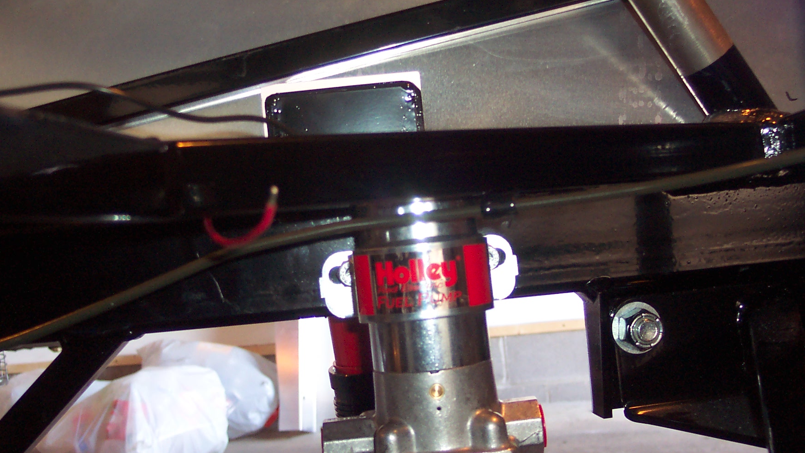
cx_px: 383
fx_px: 1046
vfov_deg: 24.4
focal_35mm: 49
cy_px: 208
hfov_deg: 42.1
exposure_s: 1/30
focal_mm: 8
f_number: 2.8
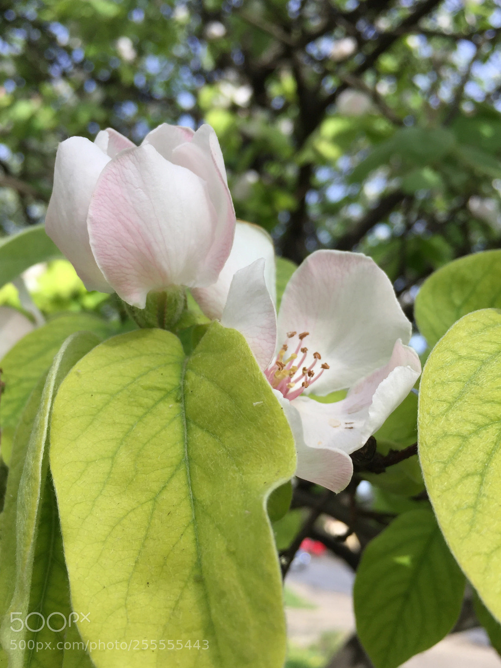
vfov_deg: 60.0
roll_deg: -1.8
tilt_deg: +16.0
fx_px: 579
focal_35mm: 30
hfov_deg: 46.8
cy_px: 333
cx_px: 242
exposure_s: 1/860
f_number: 2.2
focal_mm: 4.15
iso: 32
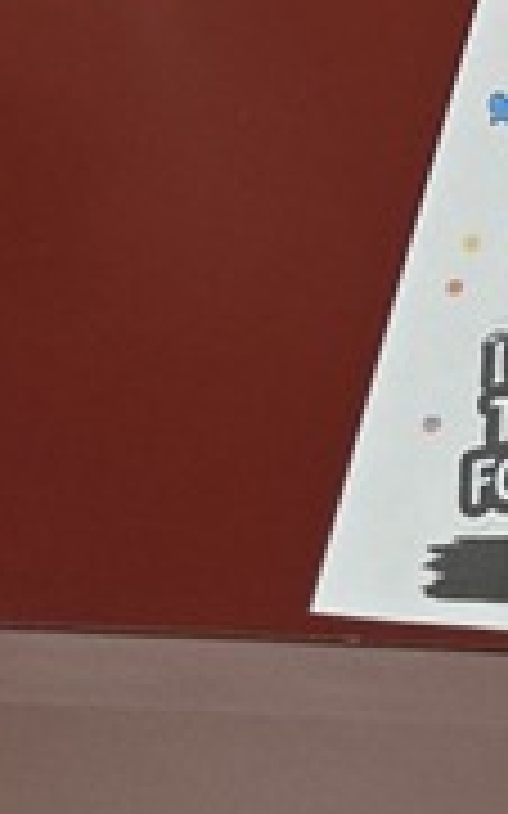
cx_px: 1169
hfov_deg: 8.7
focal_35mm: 138
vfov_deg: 13.1
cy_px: -836
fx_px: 3059
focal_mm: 5.4
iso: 250
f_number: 1.8
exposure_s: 1/120
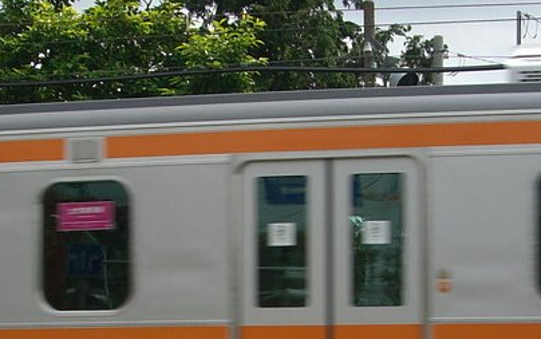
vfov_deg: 12.6
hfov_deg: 20.4
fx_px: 1505
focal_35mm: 102
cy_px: 372
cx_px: 285
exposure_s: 1/250
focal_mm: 7.9
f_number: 5.6
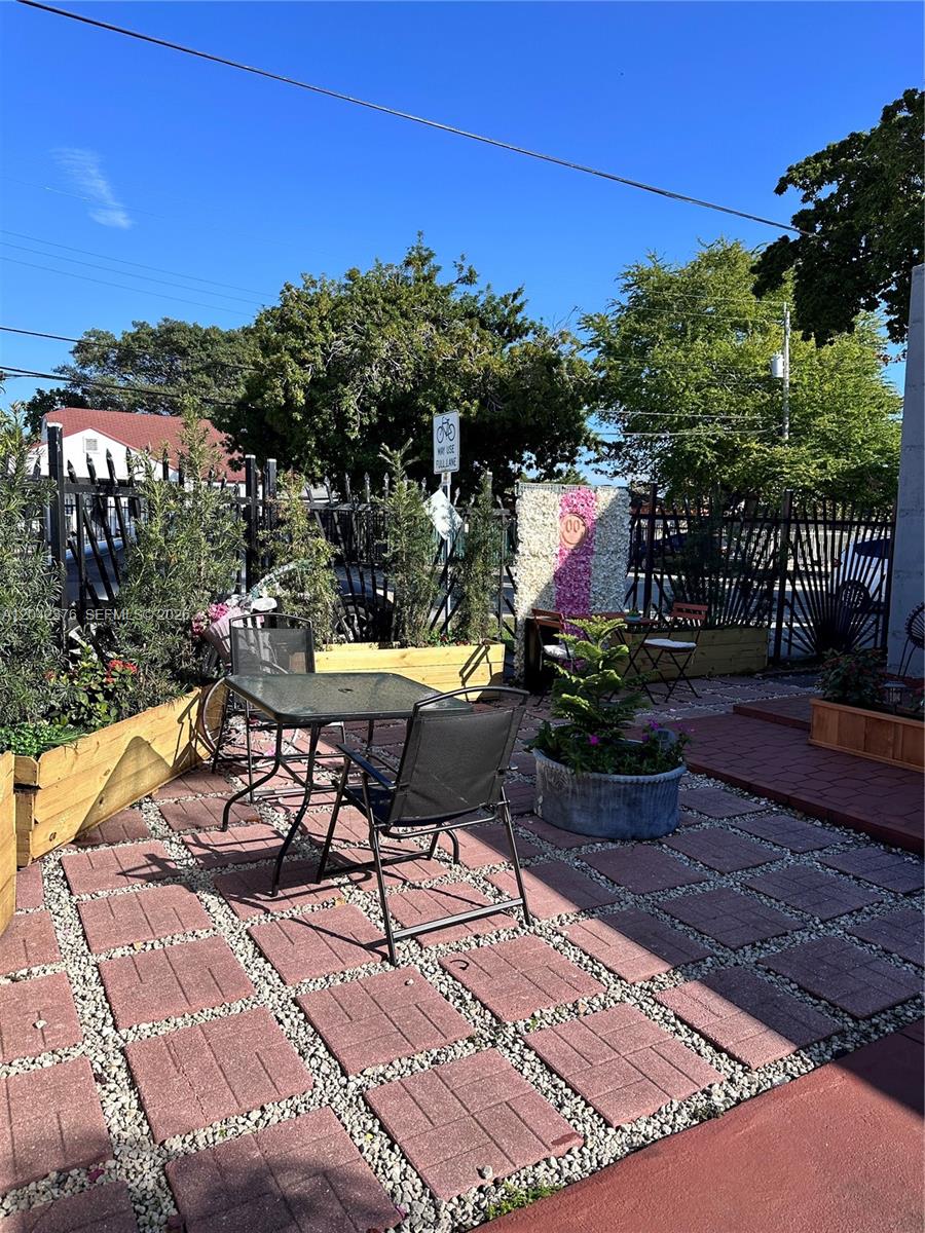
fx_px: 855
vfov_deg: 71.6
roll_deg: -1.6
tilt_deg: -5.6
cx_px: 462
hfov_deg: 56.8
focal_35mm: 24
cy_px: 616
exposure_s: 1/3356
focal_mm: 6.86
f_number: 1.78
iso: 80
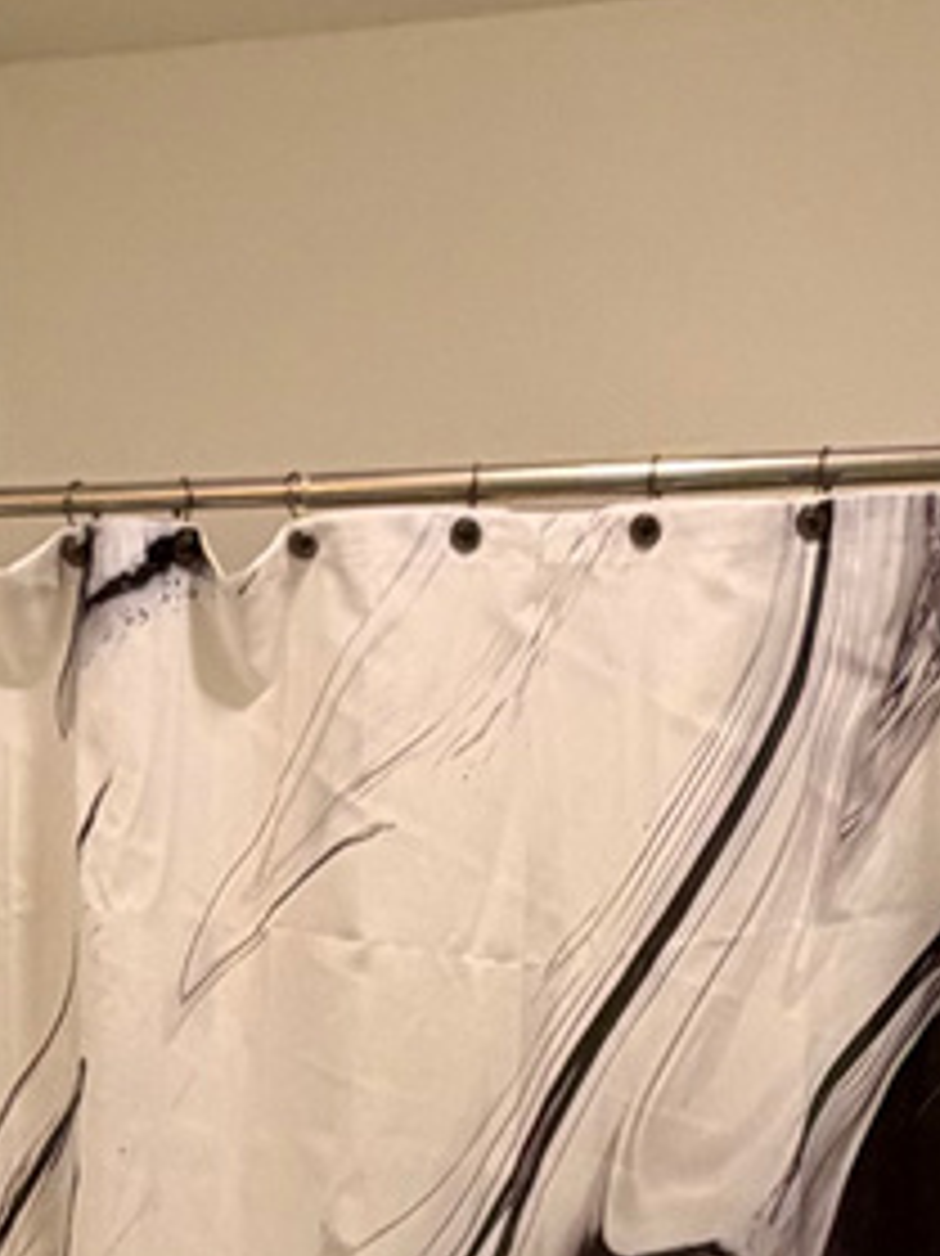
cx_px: 27
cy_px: 2111
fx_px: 2790
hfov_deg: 18.7
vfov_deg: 20.1
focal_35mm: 77
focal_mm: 2.22
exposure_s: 1/60
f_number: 2.2
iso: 160
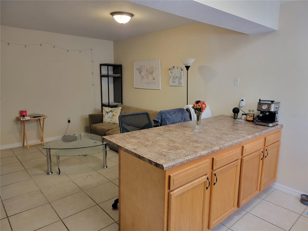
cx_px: 154
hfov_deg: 71.6
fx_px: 214
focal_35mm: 24
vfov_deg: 56.8
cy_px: 116
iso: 320
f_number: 1.8
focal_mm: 6.7
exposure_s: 1/120
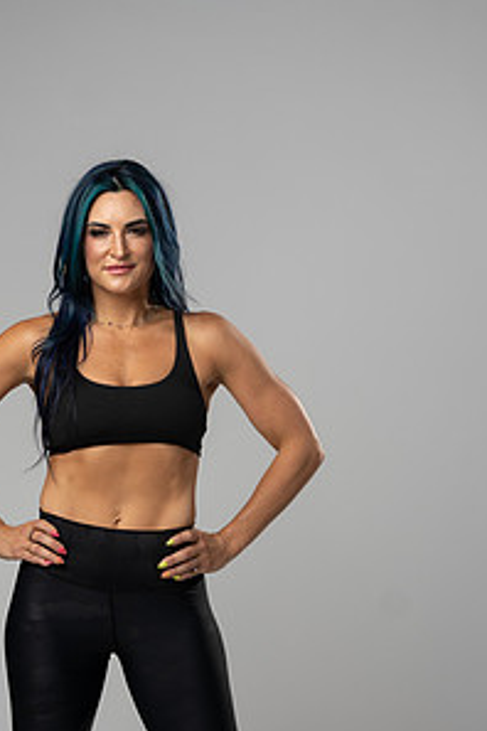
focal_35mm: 129
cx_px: 133
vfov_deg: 15.8
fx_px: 2617
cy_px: 546
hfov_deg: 10.6
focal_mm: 85
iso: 200
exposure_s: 1/160
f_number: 3.2
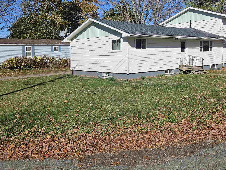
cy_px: 46
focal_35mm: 36
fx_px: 235
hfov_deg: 50.0
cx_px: 159
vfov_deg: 38.8
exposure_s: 1/3168
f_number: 1.8
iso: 25
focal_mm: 5.4
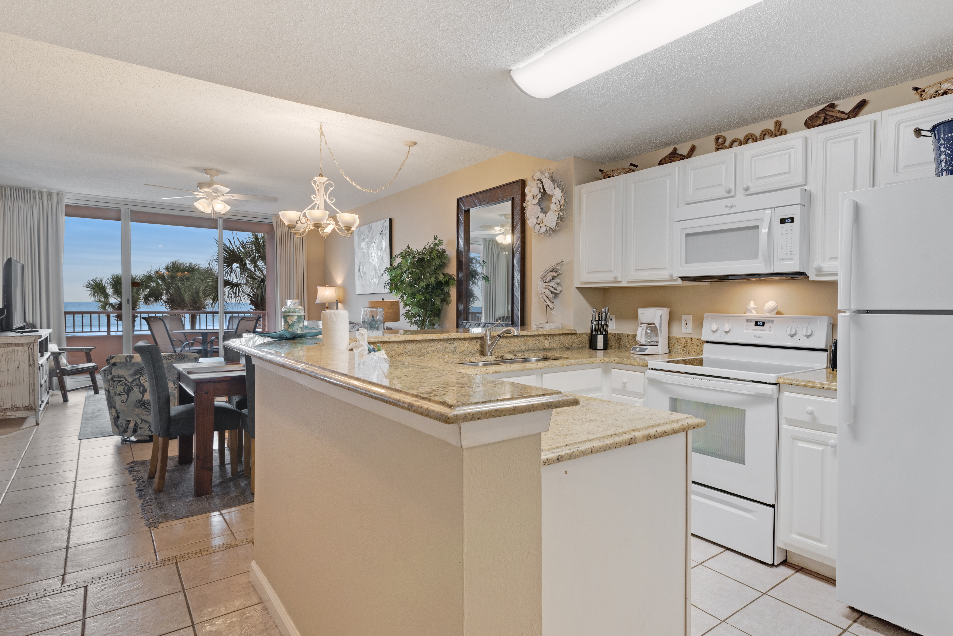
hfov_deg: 86.3
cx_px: 545
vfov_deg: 64.6
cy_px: 312
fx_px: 503
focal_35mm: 19
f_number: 9
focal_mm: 16
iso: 320
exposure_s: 1/40
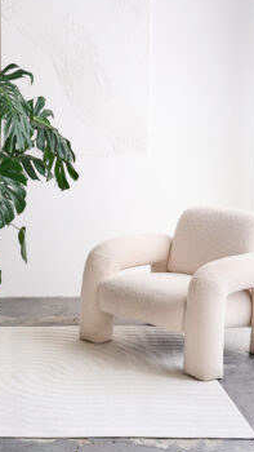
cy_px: 209
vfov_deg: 43.6
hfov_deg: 25.1
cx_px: 63
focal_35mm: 47
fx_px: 564
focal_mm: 32.8
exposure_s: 1/160
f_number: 4.5
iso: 1000
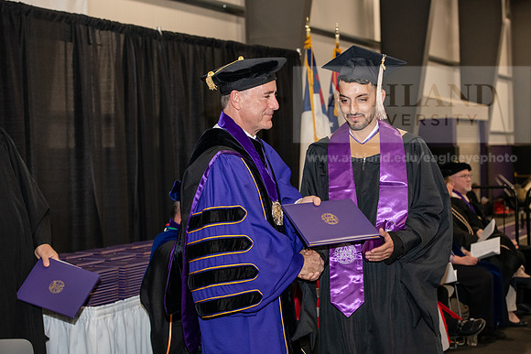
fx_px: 1033
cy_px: 177
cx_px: 266
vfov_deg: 19.5
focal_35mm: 70
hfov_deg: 28.8
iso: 2500
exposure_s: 1/200
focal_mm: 70
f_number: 5.6
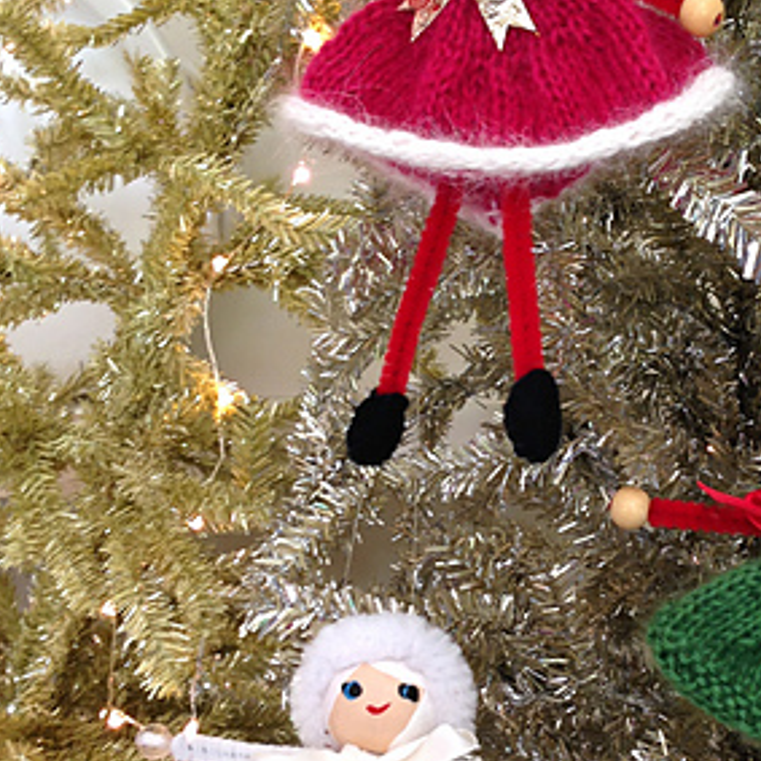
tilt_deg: -4.1
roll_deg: +1.4
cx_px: 562
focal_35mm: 66
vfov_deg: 26.0
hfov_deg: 25.8
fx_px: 1642
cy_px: 479
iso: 50
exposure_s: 1/24
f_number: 2.4
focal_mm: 4.12
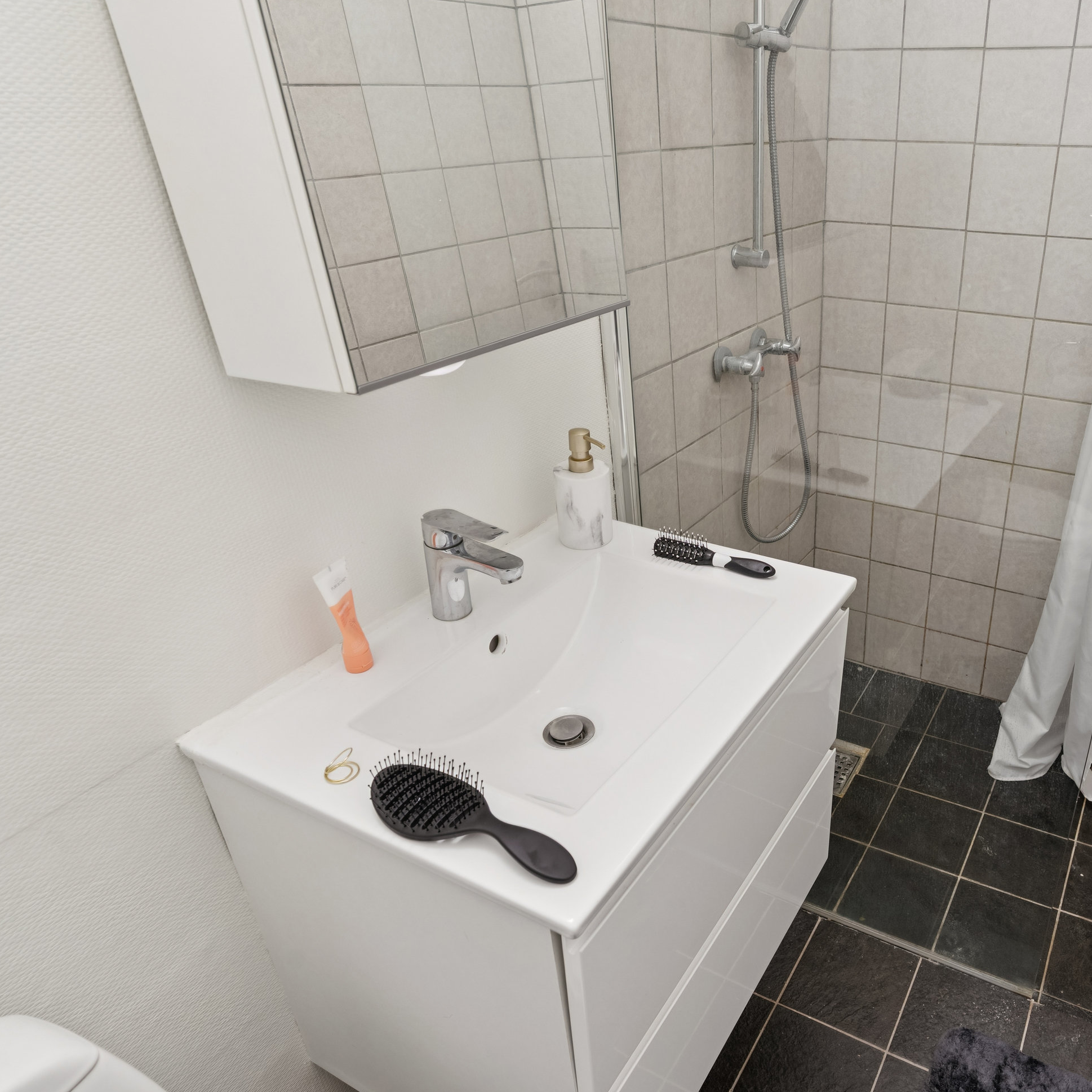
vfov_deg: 62.9
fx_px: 892
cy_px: 562
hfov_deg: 60.5
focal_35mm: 25
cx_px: 778
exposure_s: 1/4
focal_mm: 19
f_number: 6.7
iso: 200
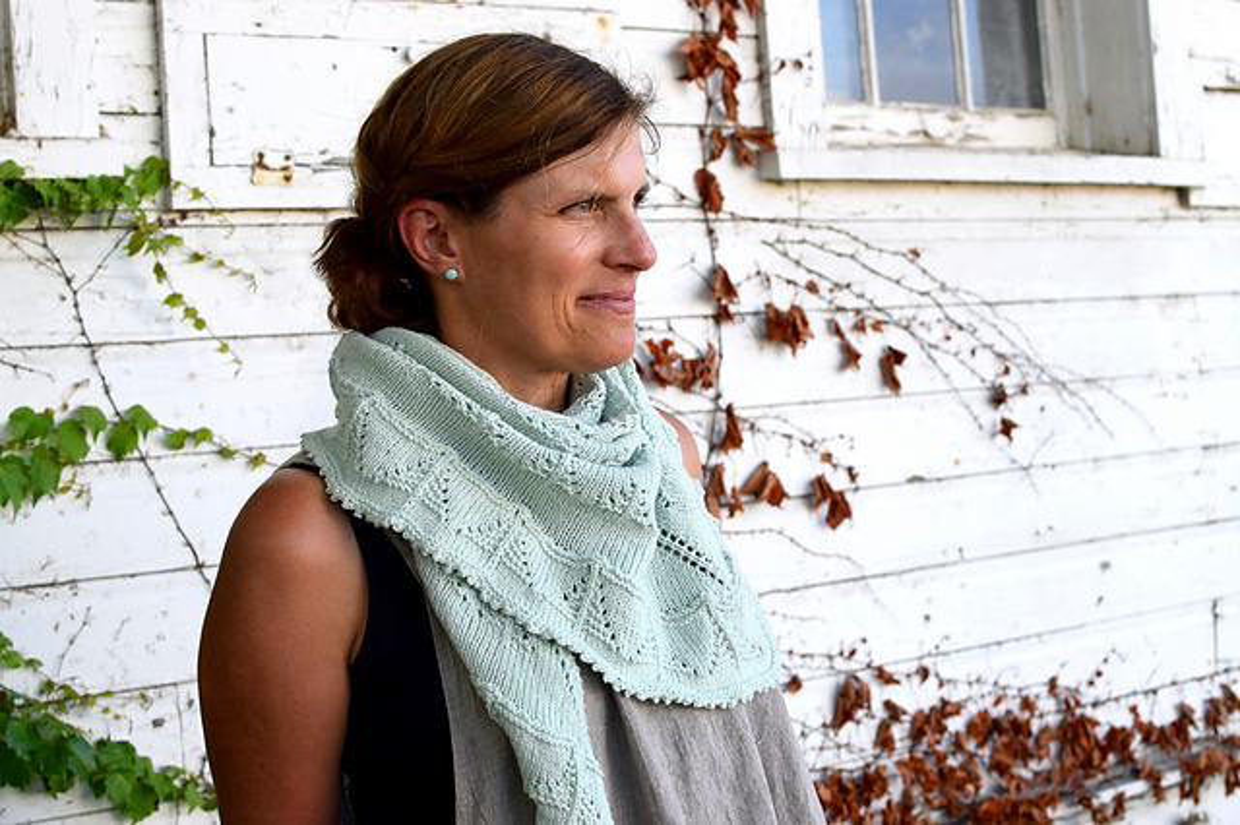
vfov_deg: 25.7
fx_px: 1807
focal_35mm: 52
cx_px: 620
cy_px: 412
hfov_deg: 37.9
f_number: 5.6
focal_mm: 35
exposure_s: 1/160
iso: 100
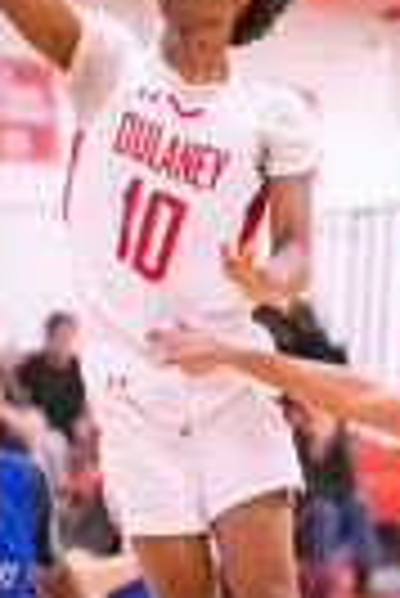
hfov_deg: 3.7
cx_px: 204
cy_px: 436
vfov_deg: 5.5
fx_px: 6250
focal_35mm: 376
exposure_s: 1/800
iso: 12800
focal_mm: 125
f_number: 2.8
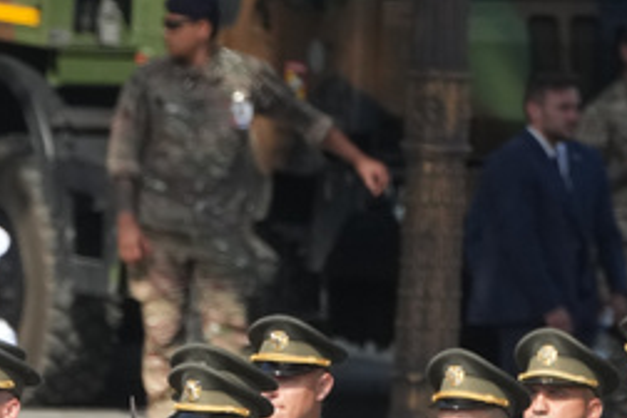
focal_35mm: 1624
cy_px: 679
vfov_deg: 0.8
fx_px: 28282
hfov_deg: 1.3
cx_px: -234
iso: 1250
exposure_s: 1/2500
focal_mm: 400
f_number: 8
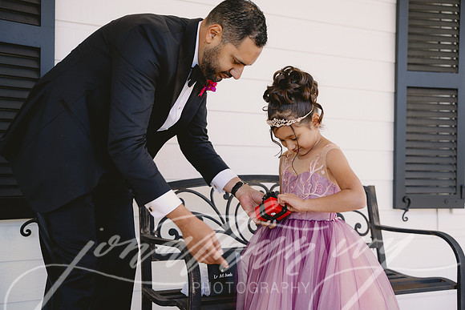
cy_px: 155
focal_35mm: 44
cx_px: 232
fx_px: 572
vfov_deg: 30.3
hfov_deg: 44.2
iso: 250
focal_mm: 44.3
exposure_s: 1/200
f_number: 3.5
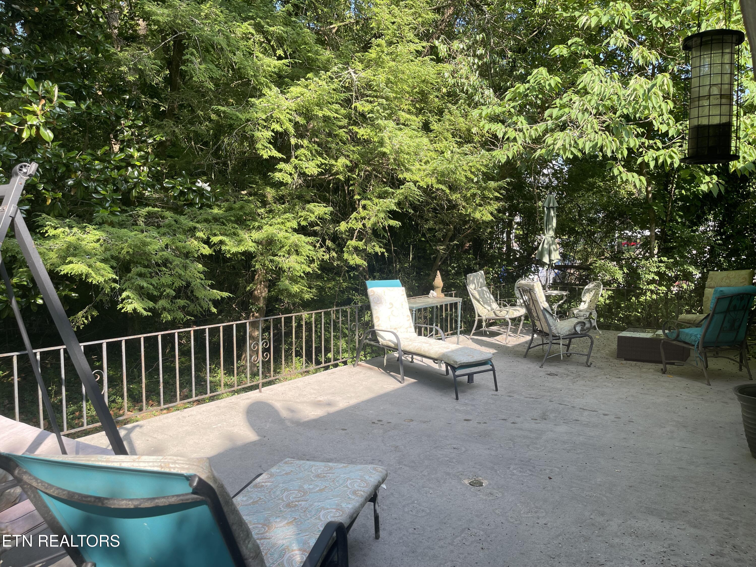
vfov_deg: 54.9
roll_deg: -0.6
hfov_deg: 69.4
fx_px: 546
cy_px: 284
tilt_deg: -4.8
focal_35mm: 25
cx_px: 378
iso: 32
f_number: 1.6
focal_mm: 5.1
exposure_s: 1/543
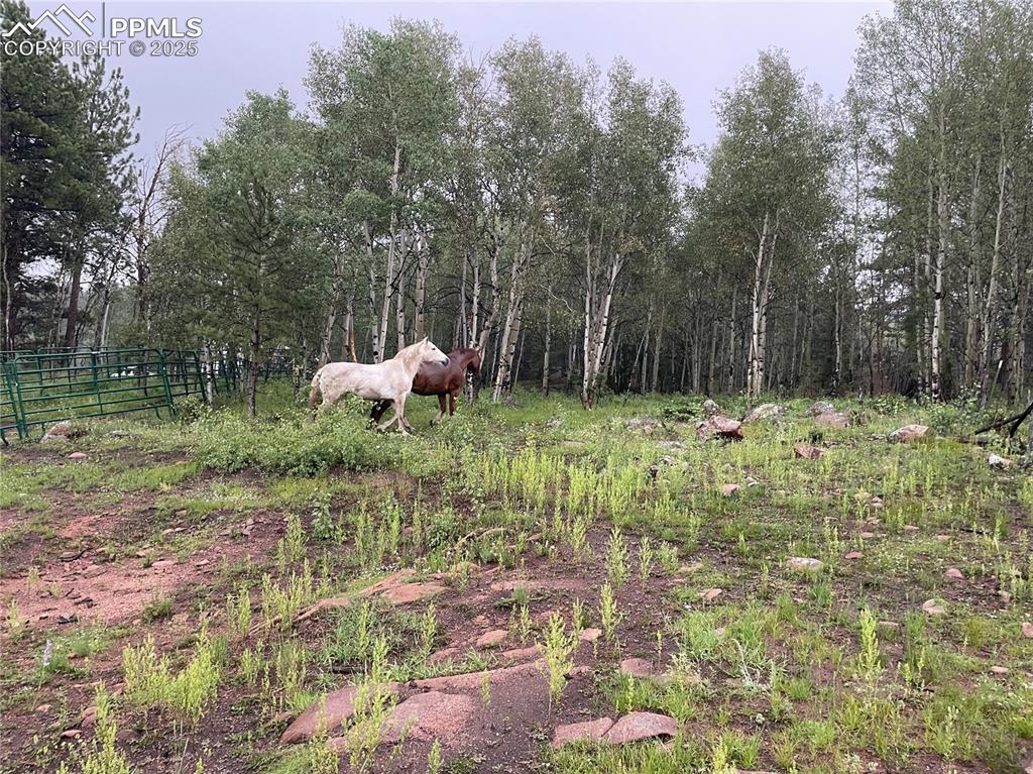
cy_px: 387
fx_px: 776
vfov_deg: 53.0
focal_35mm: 26
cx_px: 516
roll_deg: -4.5
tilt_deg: -0.7
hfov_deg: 67.3
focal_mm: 4.2
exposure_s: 1/83
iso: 125
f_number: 1.6
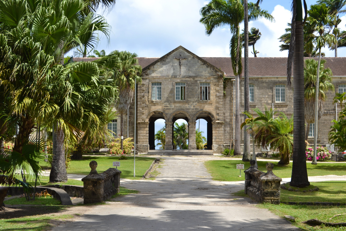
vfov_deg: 25.8
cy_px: 116
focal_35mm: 52
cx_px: 173
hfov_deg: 37.8
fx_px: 505
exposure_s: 1/250
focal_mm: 35
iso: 100
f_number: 8
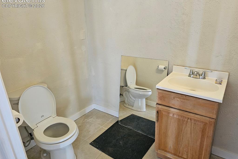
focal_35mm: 24
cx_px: 119
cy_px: 77
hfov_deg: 73.7
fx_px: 159
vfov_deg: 53.1
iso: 800
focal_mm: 6.3
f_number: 1.7
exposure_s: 1/120
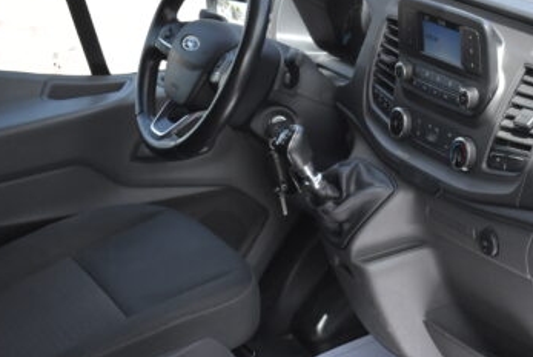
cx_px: 521
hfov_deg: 26.4
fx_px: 1082
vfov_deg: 18.5
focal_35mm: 73
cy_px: 285
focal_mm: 22
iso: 1600
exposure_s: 1/2000
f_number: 3.8
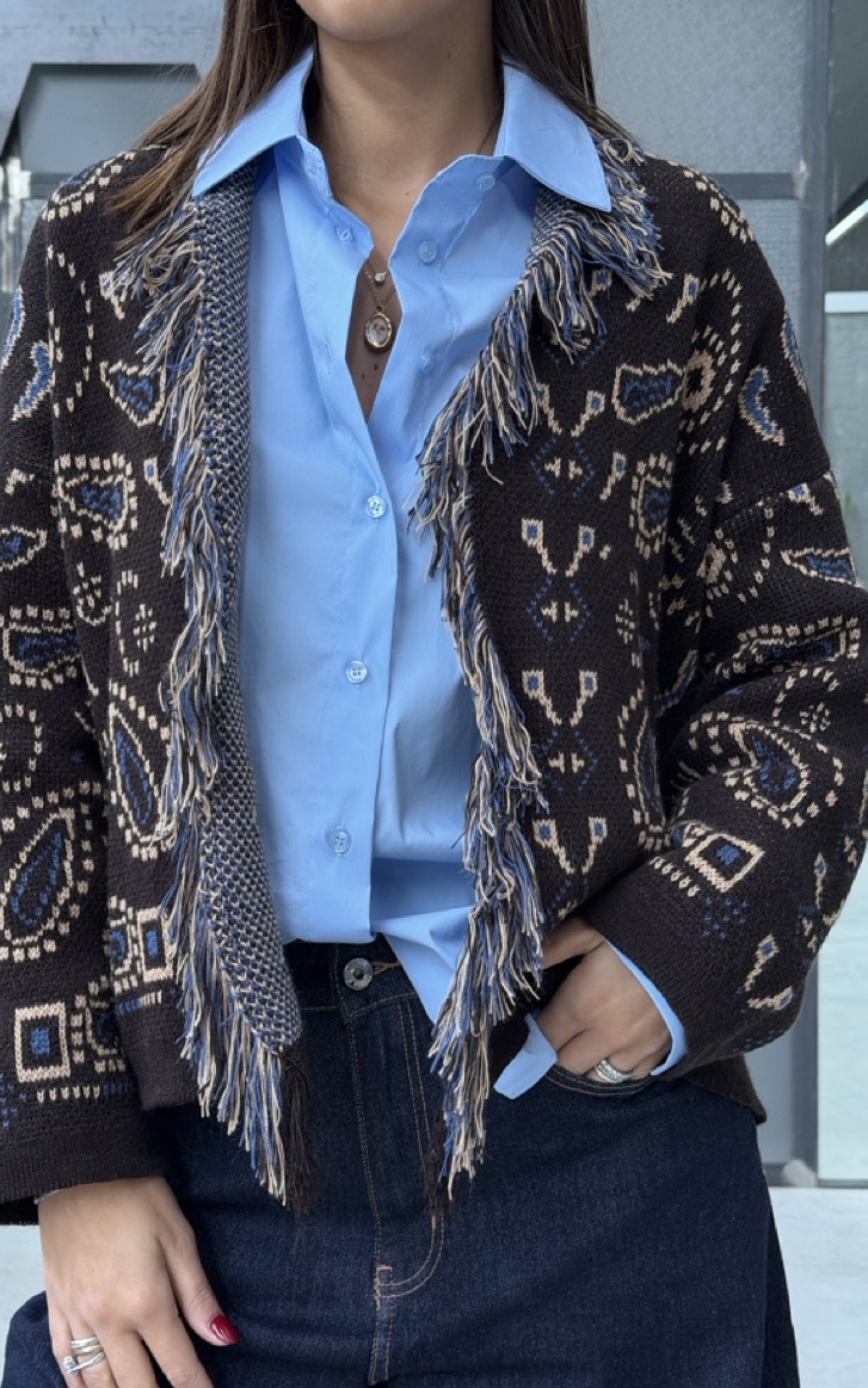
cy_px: 655
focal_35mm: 56
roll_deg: +0.0
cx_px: 402
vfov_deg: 36.3
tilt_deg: -2.0
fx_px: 2119
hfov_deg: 23.1
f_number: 1.78
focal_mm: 6.76
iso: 250
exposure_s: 1/49
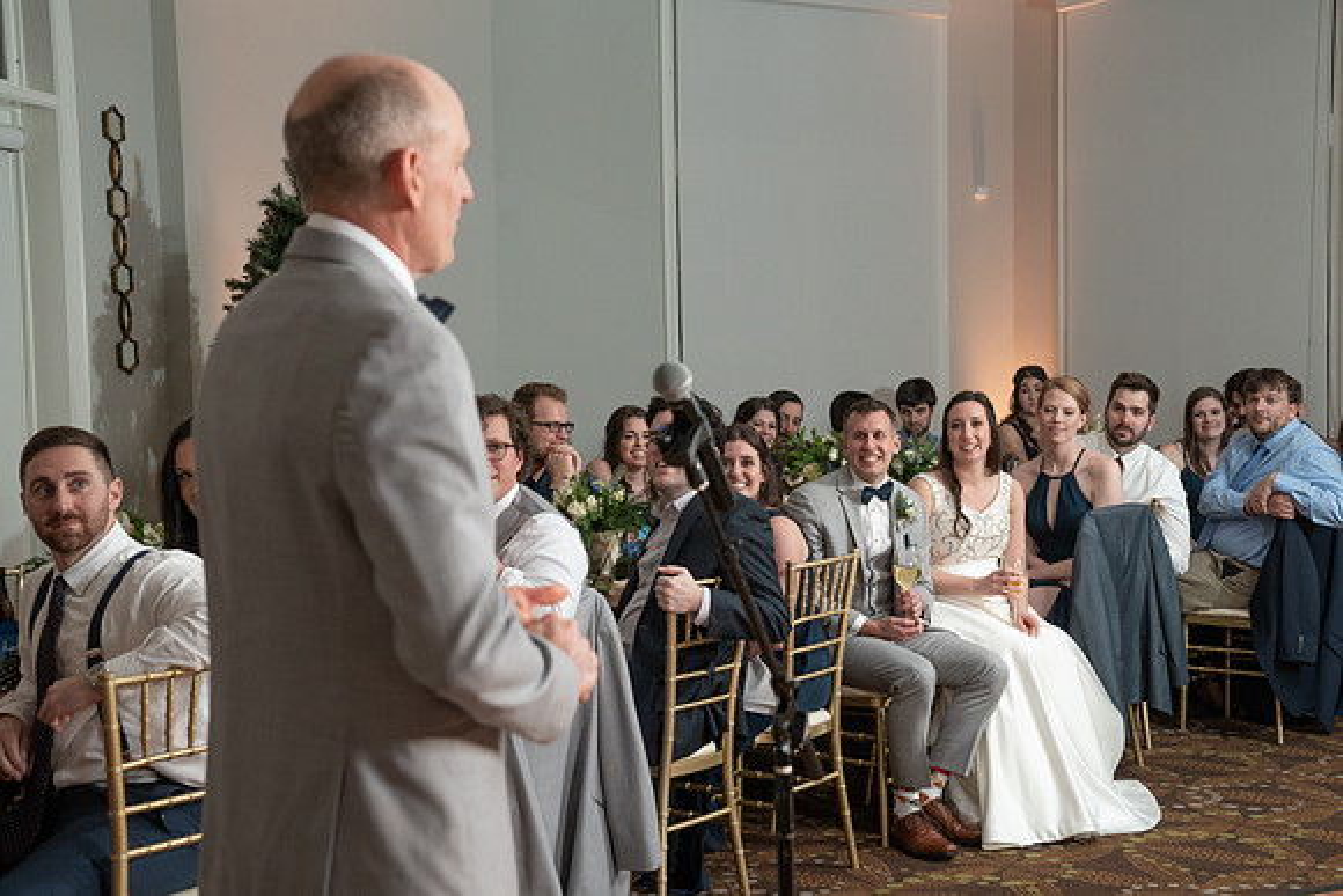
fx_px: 2052
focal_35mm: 55
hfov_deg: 36.2
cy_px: 448
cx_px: 672
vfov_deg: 24.6
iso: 2000
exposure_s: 1/200
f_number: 5
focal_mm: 55
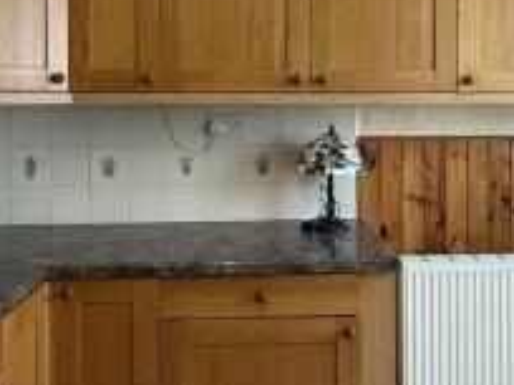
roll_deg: +0.8
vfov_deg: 35.3
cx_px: 283
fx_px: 594
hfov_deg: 46.7
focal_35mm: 40
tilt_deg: +0.2
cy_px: 107
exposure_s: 1/100
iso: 160
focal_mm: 2.22
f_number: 2.2
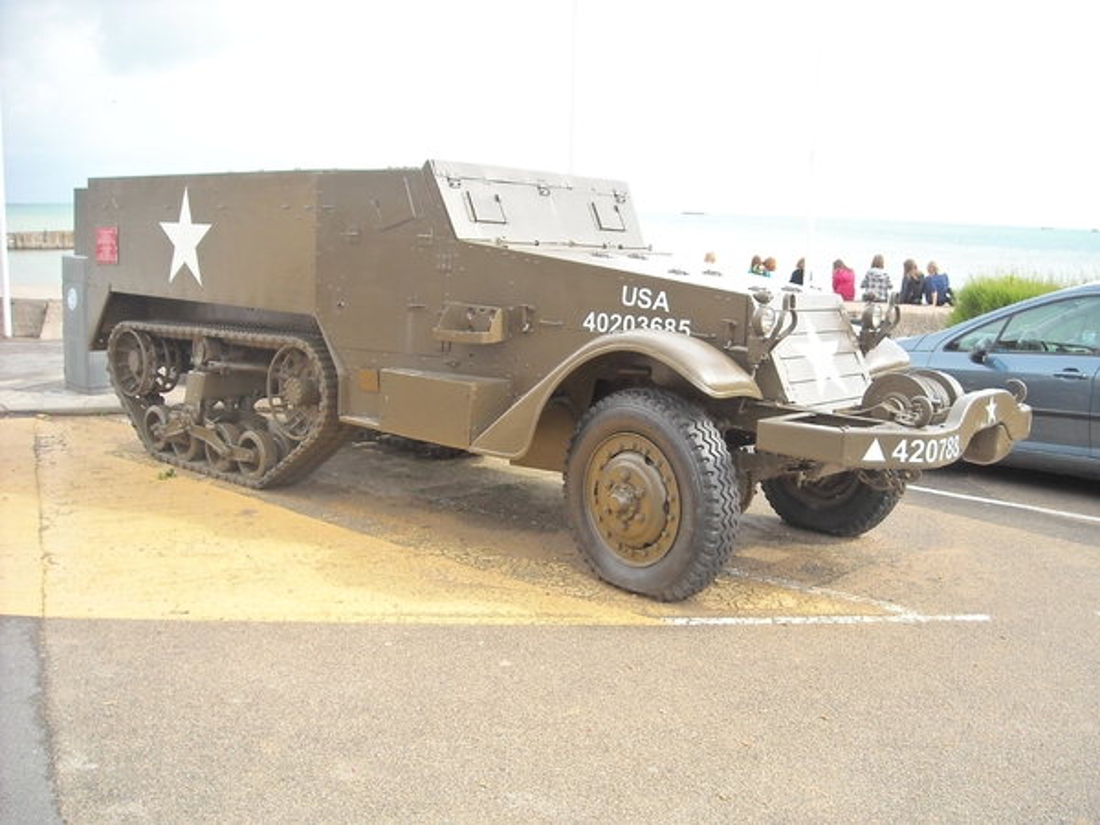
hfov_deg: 52.6
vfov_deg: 40.7
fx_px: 1112
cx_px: 550
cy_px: 412
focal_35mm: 35
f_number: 2.8
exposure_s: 1/353
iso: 64
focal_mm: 5.7
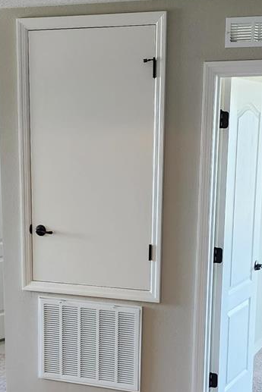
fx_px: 807
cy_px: 316
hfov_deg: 18.4
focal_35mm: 74
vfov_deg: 26.8
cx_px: 115
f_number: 1.8
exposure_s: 1/120
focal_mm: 6.4
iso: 500
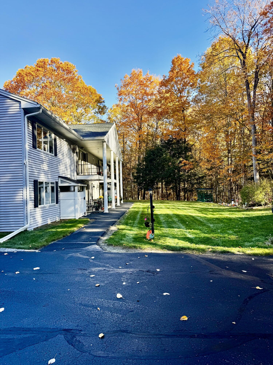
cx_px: 136
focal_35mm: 24
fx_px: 252
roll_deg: +2.2
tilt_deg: +1.7
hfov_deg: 56.8
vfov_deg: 71.6
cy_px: 182
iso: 80
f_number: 1.78
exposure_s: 1/747
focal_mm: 6.76
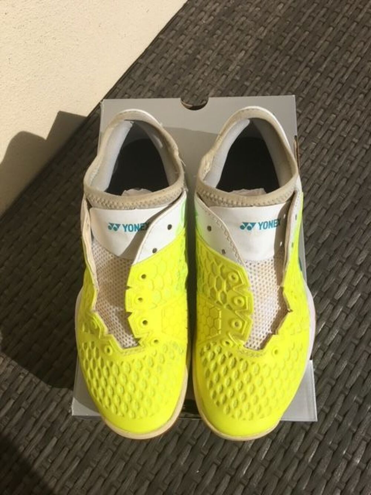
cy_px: 248
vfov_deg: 61.7
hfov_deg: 48.2
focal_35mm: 29
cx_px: 186
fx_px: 414
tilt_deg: -71.1
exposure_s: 1/3663
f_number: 2.2
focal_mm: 4.15
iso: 25
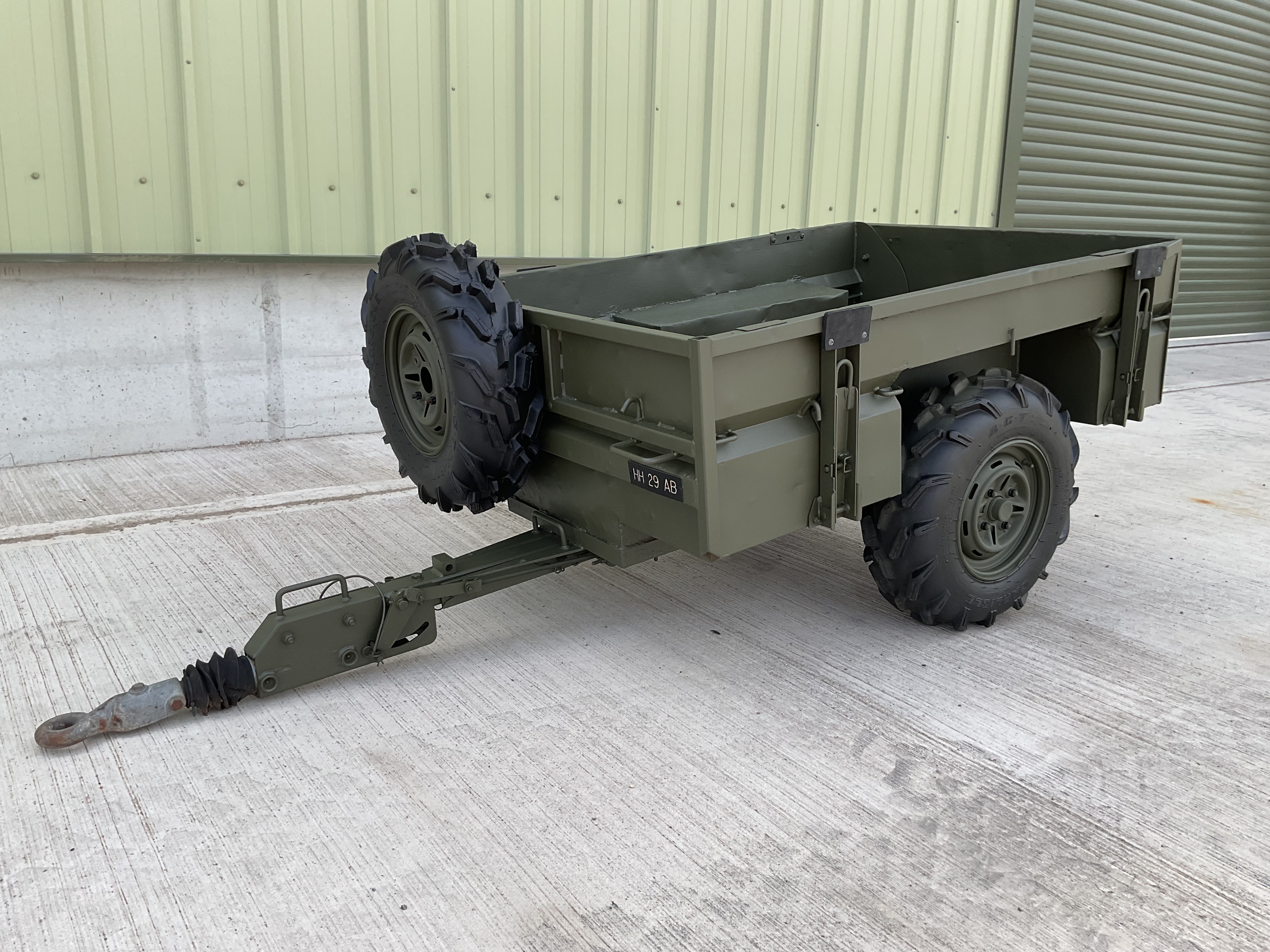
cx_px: 635
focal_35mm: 29
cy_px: 476
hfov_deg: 61.7
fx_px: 1064
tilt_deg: -12.4
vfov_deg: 48.2
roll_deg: -1.4
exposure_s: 1/997
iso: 16
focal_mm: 3
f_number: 1.8
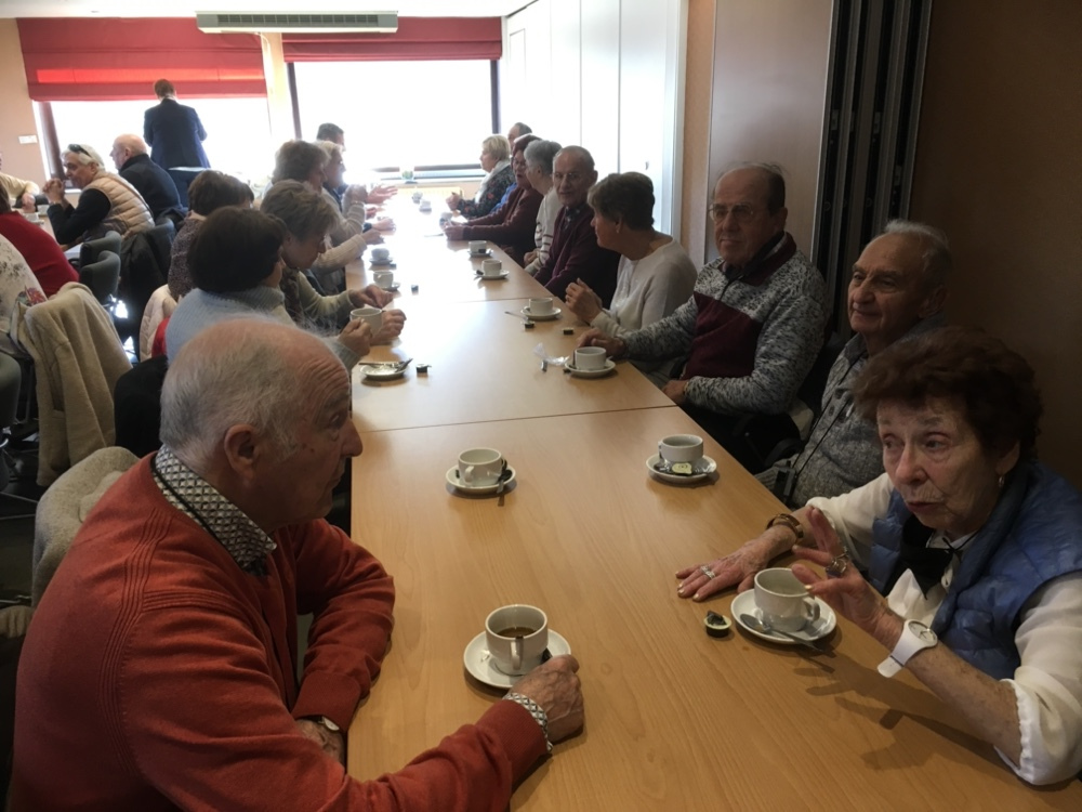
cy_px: 406
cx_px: 541
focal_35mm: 29
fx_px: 906
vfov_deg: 48.2
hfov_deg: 61.7
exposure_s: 1/33
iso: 50
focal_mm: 4.15
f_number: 2.2
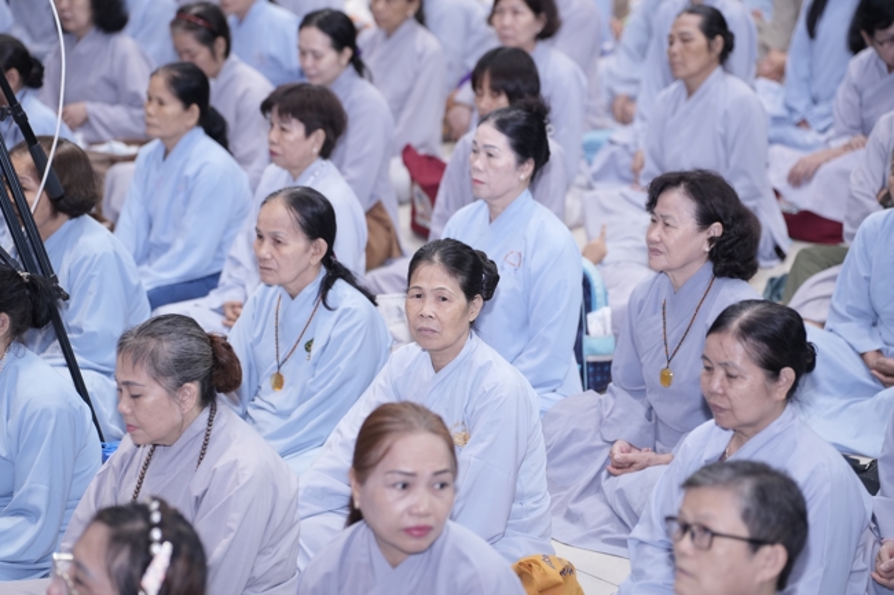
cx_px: 447
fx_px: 2507
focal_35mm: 101
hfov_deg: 20.2
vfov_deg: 13.5
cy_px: 298
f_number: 2.8
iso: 1000
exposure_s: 1/125
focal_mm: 101
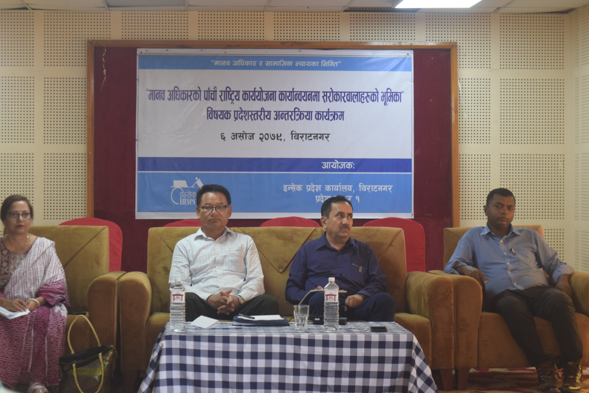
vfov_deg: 16.6
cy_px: 196
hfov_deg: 24.6
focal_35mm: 82
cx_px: 294
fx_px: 1350
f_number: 5.6
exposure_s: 1/60
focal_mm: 55
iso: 1100
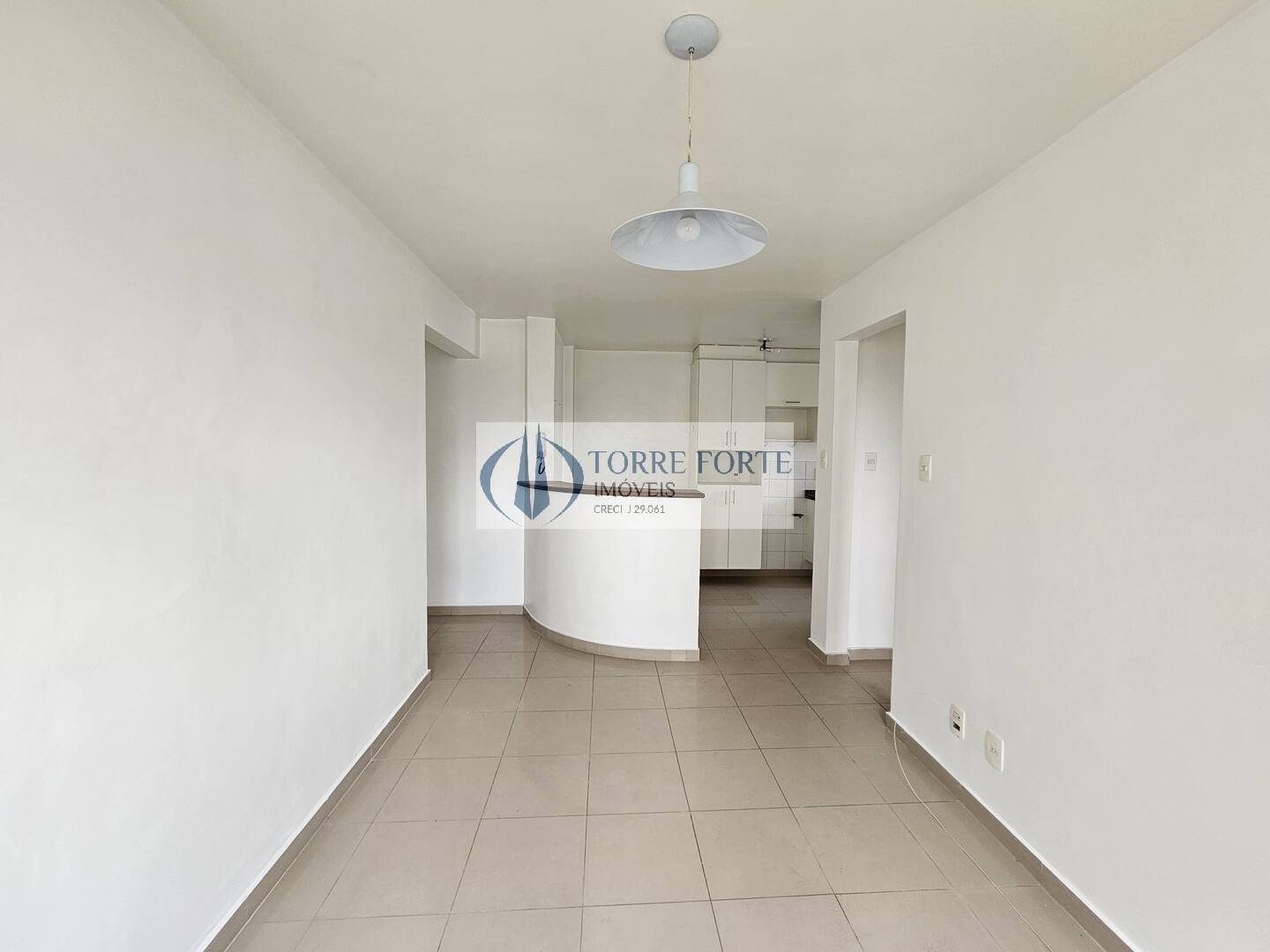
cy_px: 476
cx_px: 635
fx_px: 477
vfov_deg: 89.9
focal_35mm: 13
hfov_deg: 106.2
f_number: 2.2
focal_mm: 2.2
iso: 80
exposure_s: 1/120
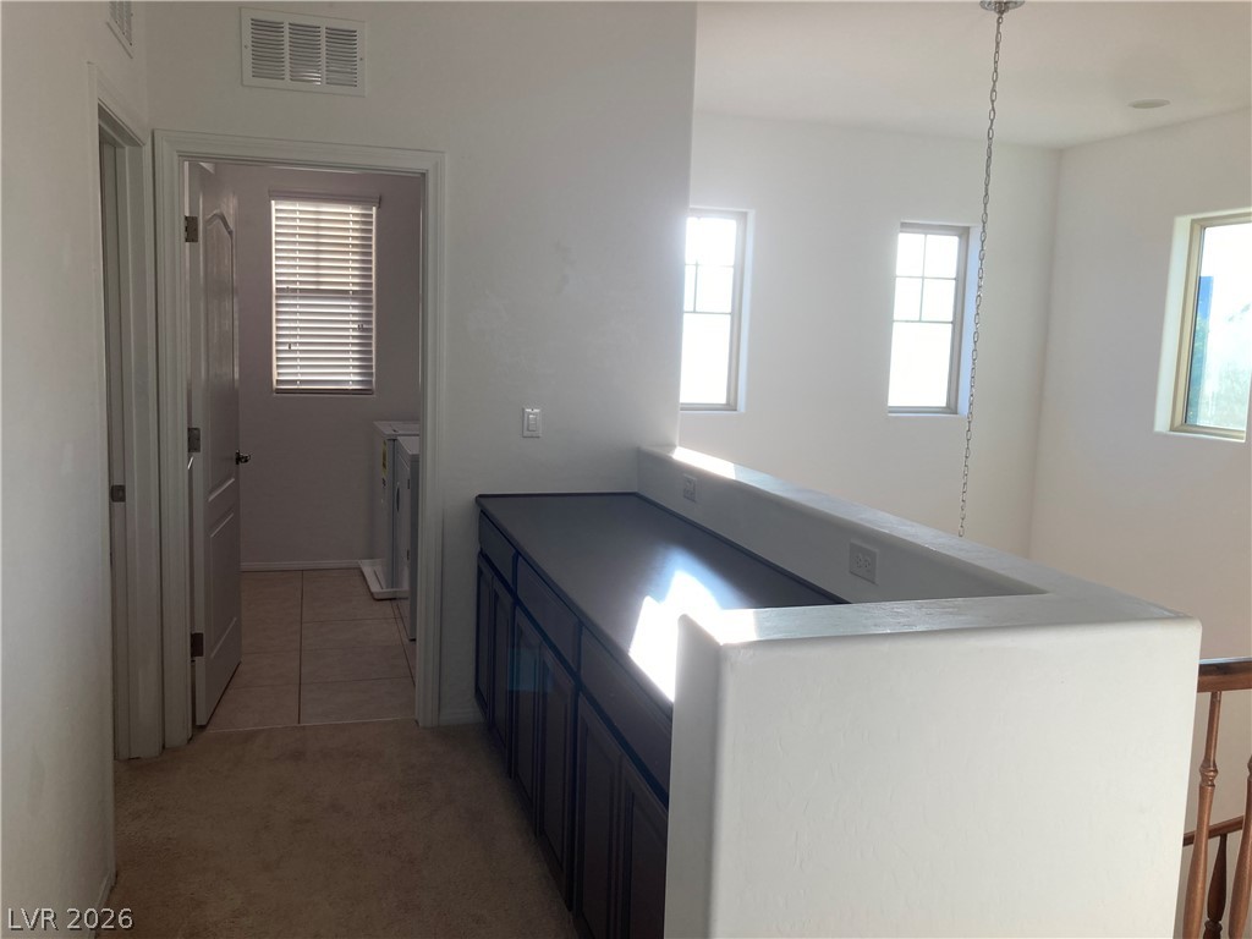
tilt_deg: -6.7
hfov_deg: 63.4
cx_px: 626
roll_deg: -2.8
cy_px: 470
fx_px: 1013
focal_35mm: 28
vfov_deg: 49.7
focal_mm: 3.99
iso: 32
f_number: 1.8
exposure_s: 1/120
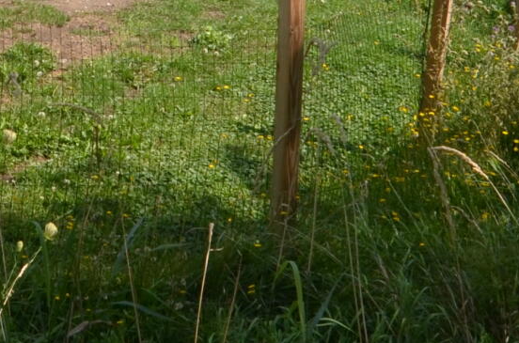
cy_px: -149
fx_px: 1290
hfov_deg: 22.1
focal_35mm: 90
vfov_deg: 14.3
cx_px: 39
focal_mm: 11
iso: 200
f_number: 8
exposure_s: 1/250
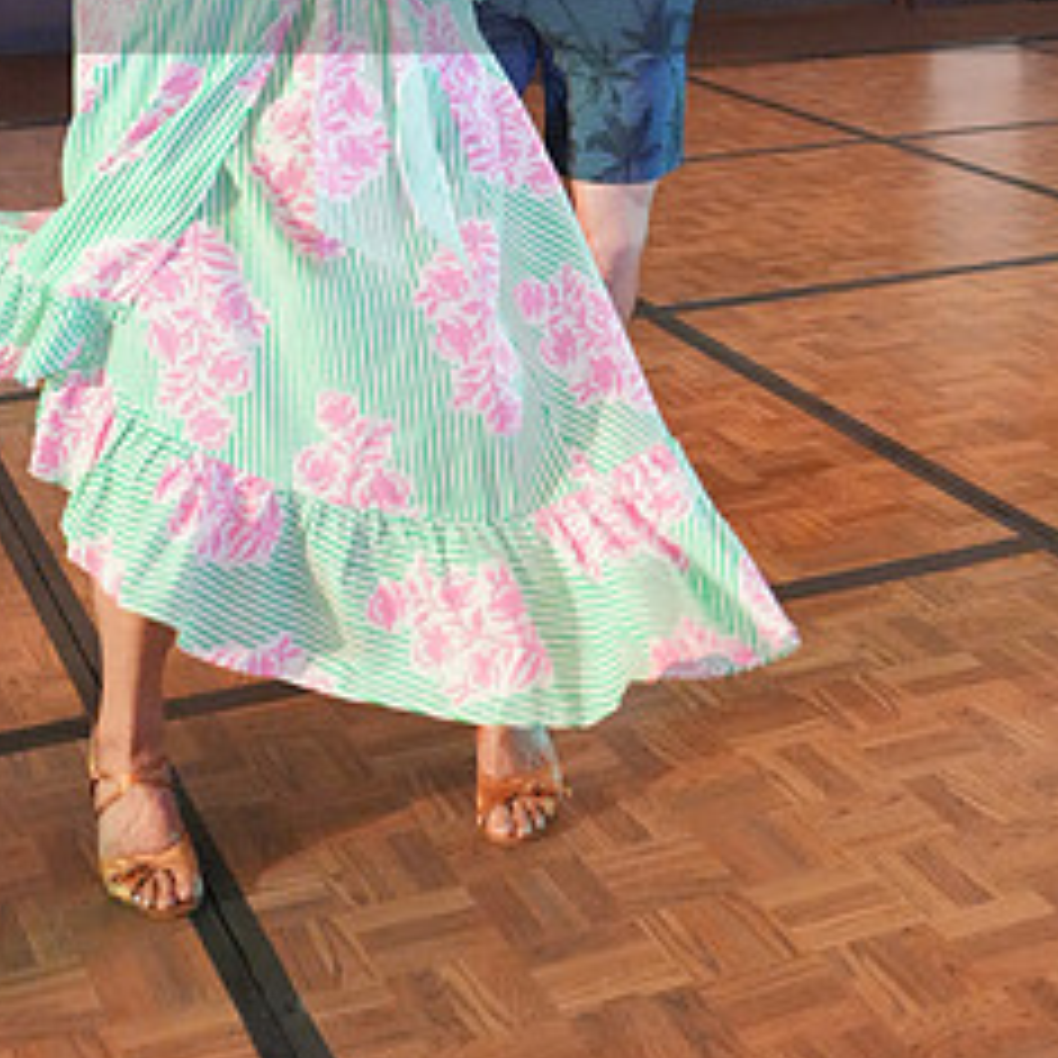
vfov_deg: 24.1
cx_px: 583
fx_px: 2317
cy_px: -95
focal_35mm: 67
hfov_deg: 25.7
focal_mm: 32
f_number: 4
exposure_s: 1/400
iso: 12800
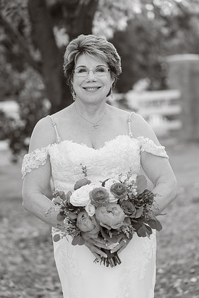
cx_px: 100
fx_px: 1094
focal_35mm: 132
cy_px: 149
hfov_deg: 10.4
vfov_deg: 15.5
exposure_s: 1/320
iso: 320
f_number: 4
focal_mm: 132
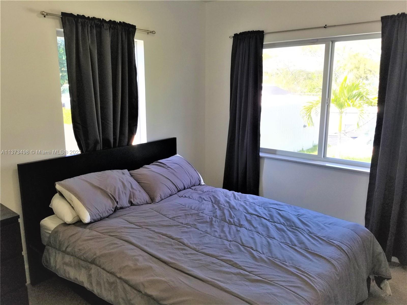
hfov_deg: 67.3
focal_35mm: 26
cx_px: 204
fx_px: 306
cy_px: 152
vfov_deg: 53.1
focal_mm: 4.25
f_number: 1.7
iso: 64
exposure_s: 1/120
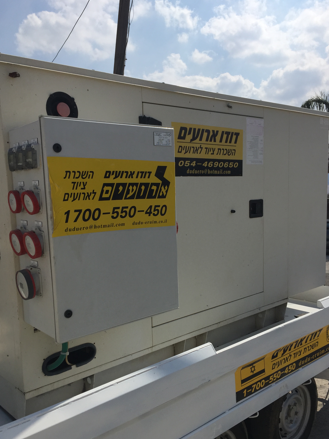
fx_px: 418
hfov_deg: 42.9
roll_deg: -0.4
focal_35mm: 33
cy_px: 245
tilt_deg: -7.8
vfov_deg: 55.2
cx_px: 168
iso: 32
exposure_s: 1/5650
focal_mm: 4.15
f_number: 2.2
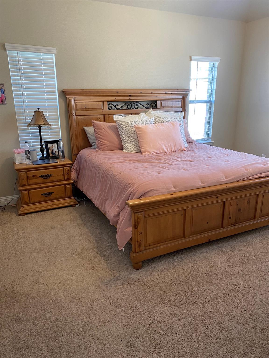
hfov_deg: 53.1
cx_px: 134
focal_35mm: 26
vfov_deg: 67.3
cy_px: 179
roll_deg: +0.3
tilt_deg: -16.8
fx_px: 269
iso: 125
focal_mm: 4.25
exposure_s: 1/60
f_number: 1.8
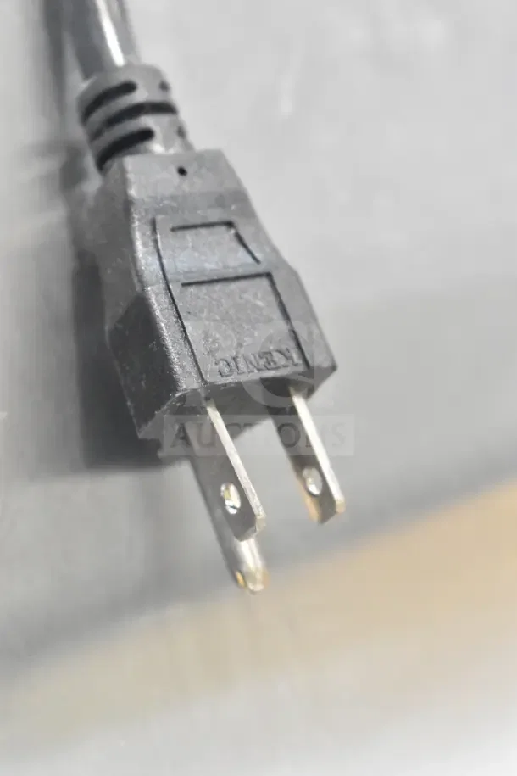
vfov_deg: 24.6
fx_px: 1777
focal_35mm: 82
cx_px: 258
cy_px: 388
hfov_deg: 16.6
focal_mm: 55
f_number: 5.6
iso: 10000
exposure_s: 1/100
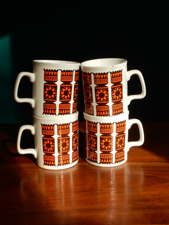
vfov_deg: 37.5
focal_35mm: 51
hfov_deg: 28.6
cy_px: 112
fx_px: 332
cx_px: 84
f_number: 5.6
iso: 125
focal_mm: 9
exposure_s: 1/40
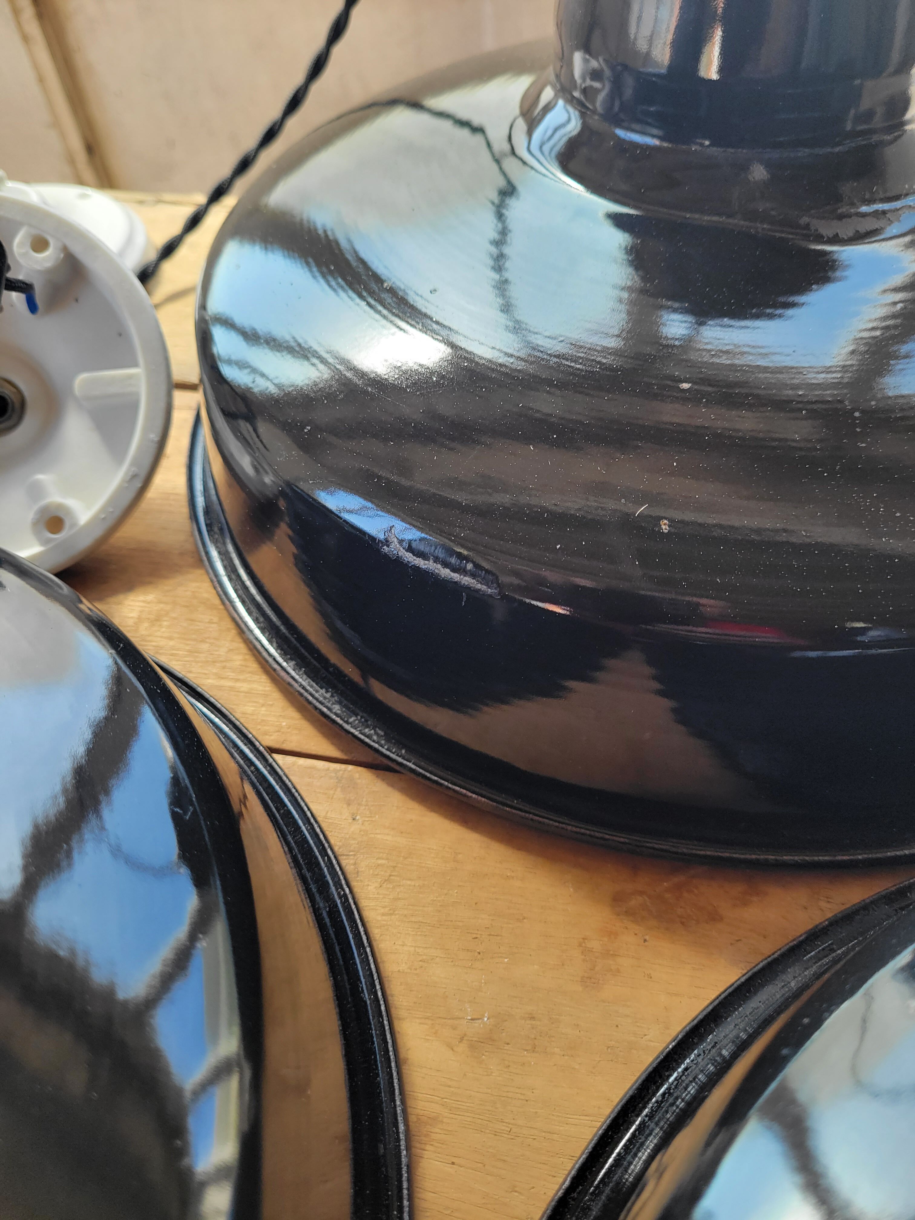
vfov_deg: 67.3
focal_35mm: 26
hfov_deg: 53.1
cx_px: 458
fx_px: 916
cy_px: 610
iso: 40
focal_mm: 5.4
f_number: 1.8
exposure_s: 1/100
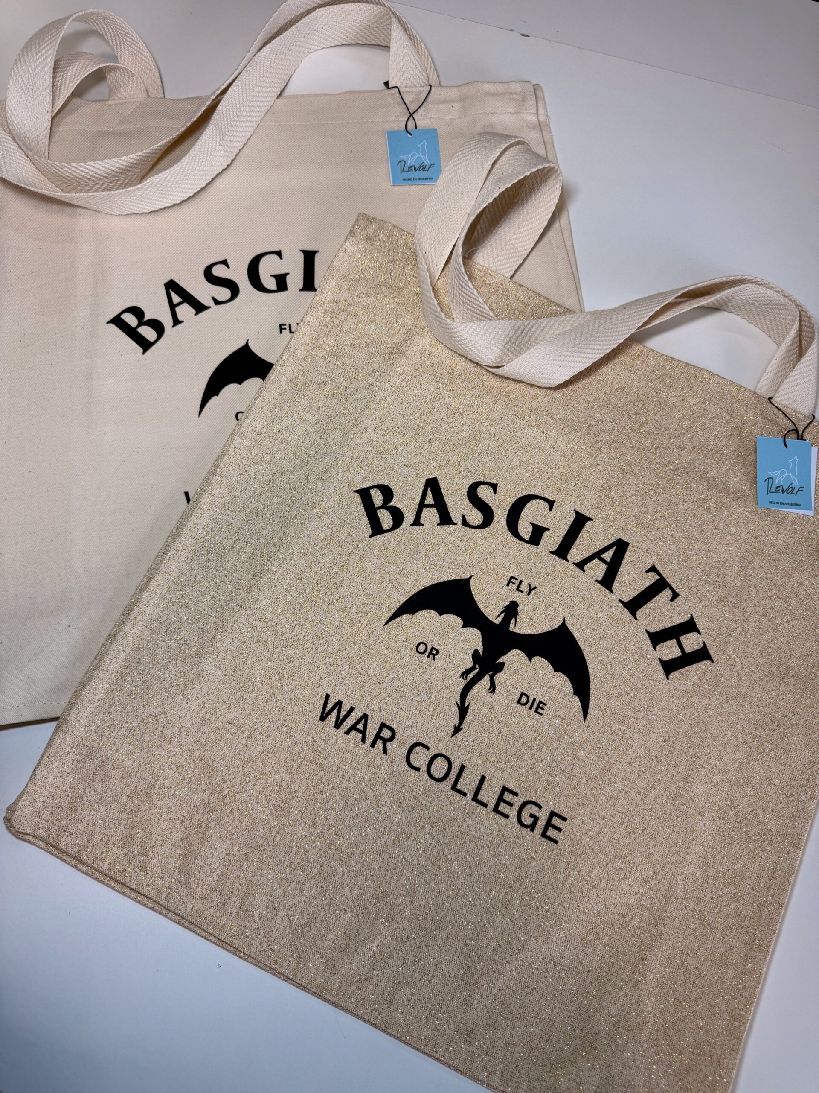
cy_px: 546
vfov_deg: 71.6
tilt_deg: -73.4
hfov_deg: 56.8
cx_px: 410
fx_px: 757
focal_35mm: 24
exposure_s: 1/184
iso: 64
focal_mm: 6.76
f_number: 1.78
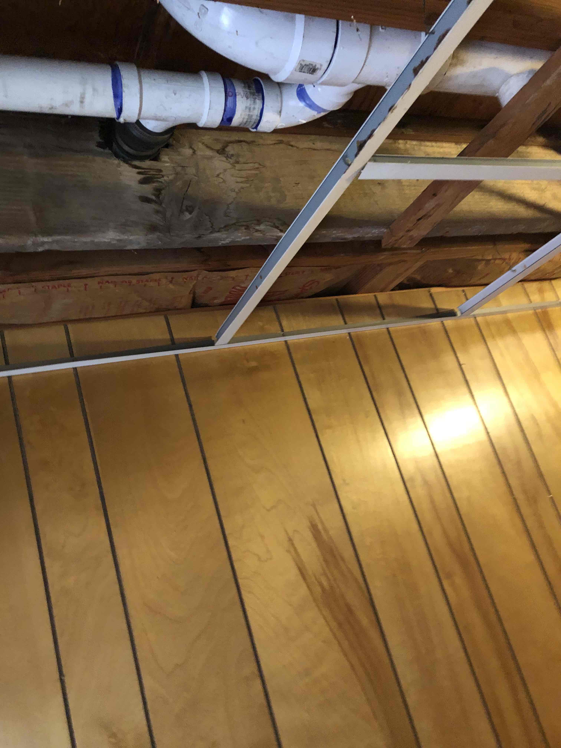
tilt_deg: +18.0
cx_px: 280
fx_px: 605
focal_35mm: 28
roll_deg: +16.3
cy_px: 374
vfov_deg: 63.4
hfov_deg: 49.7
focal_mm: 4
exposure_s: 1/5
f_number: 1.8
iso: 100
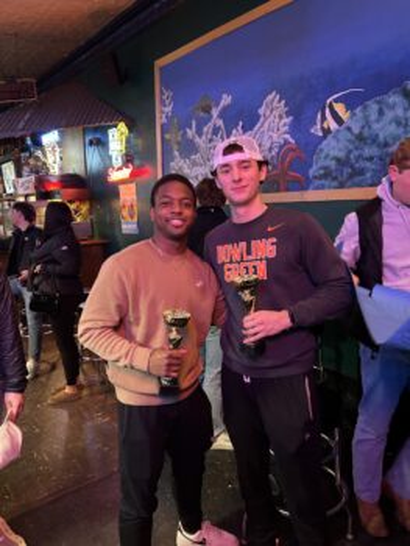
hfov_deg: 53.1
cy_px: 273
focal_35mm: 26
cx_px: 205
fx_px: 410
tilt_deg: -9.4
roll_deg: +0.9
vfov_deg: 67.3
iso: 640
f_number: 1.5
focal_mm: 5.7
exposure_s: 1/30
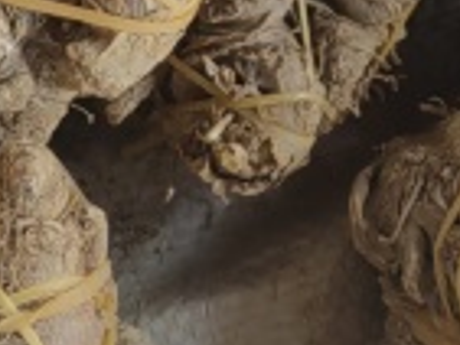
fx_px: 2035
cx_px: 173
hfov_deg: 12.9
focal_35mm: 153
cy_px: -472
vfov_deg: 8.8
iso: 640
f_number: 1.8
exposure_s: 1/100
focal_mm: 5.54
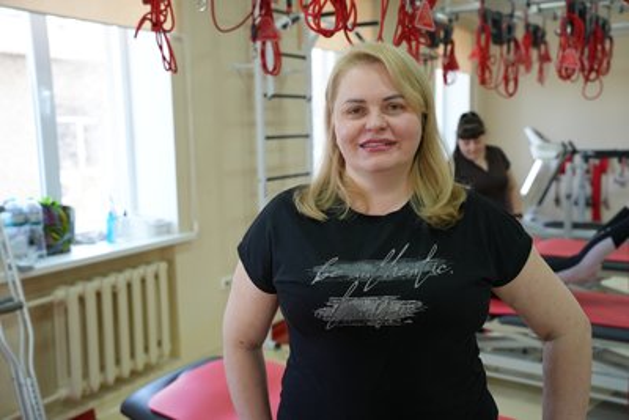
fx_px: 629
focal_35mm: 36
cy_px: 210
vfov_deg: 36.9
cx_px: 314
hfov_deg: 53.1
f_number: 4
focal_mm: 36
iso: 800
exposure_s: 1/160
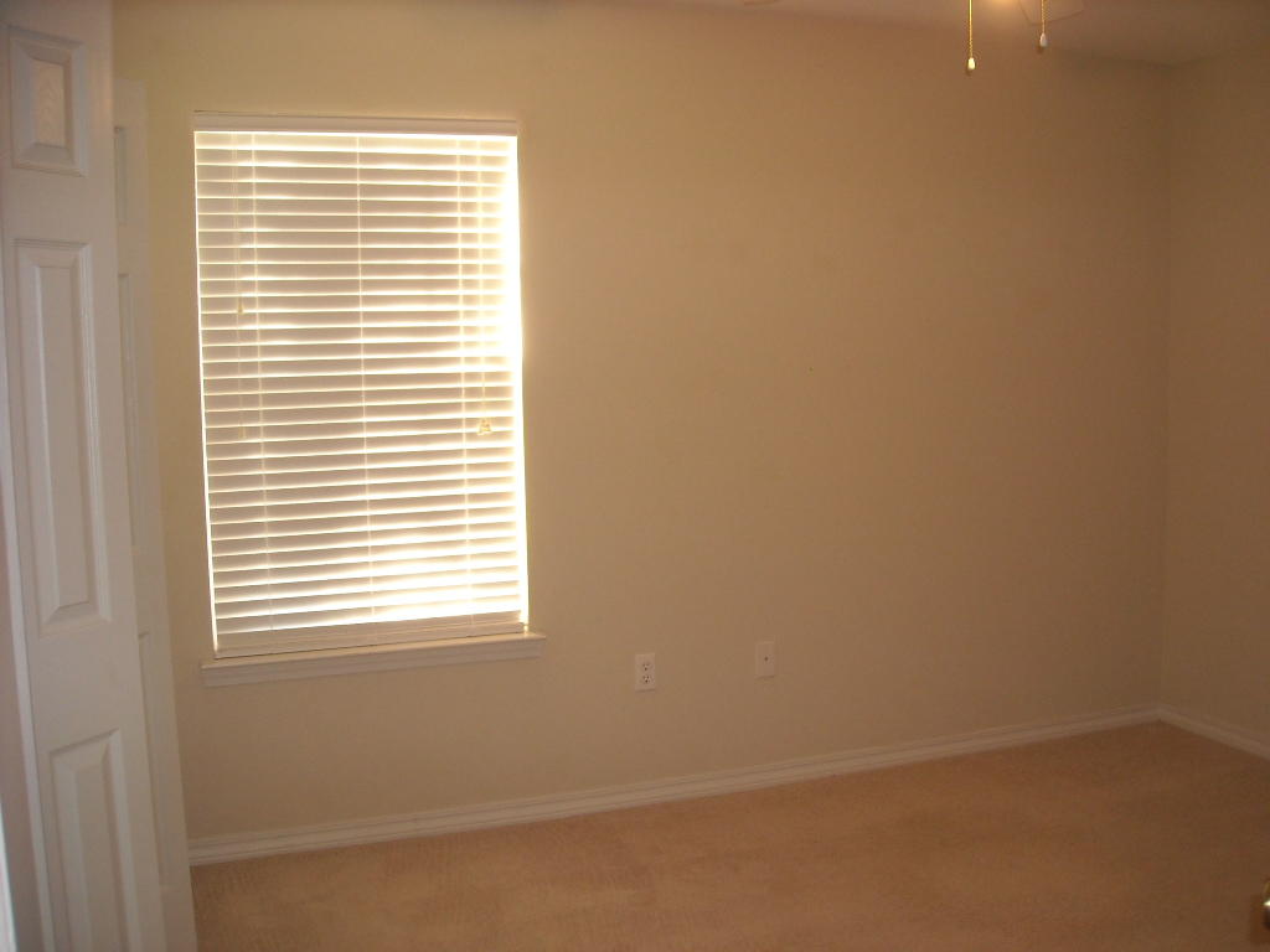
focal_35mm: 35
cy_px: 476
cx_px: 635
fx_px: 1284
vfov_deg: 40.7
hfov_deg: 52.6
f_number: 2.8
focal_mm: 5.7
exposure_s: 1/31
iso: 200
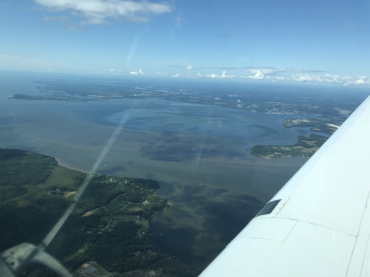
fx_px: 299
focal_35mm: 28
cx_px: 185
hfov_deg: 63.4
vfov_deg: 49.7
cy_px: 138
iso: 20
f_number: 1.8
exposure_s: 1/2088
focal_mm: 4
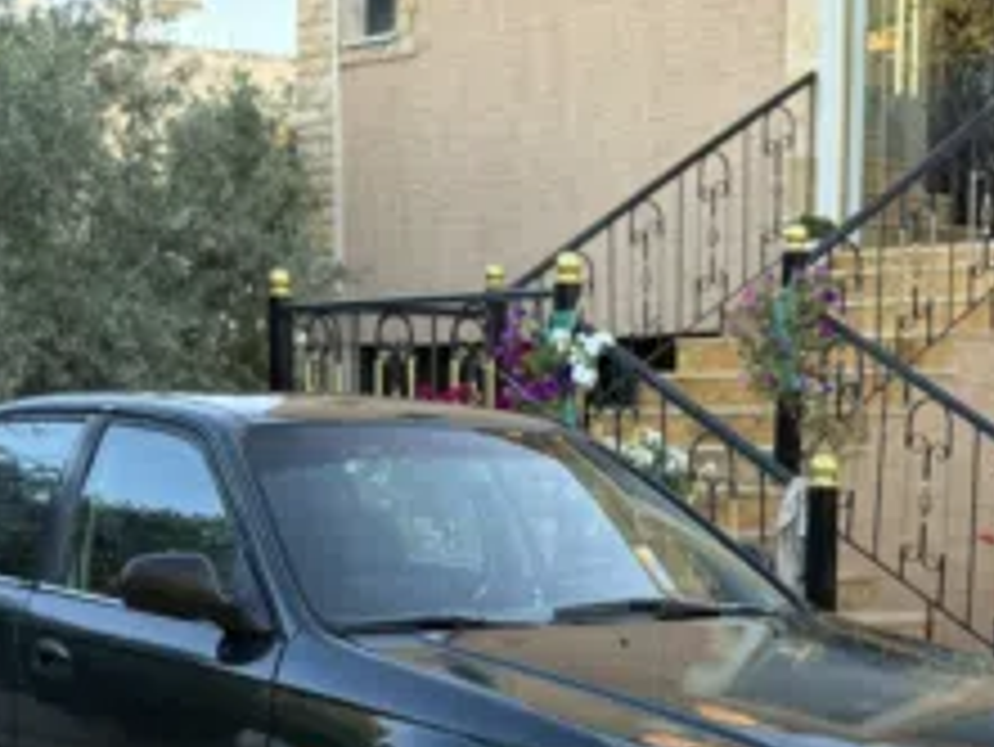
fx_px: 2500
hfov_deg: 22.5
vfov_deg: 16.8
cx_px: 522
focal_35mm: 87
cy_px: 652
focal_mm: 6.76
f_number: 1.78
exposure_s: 1/242
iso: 100
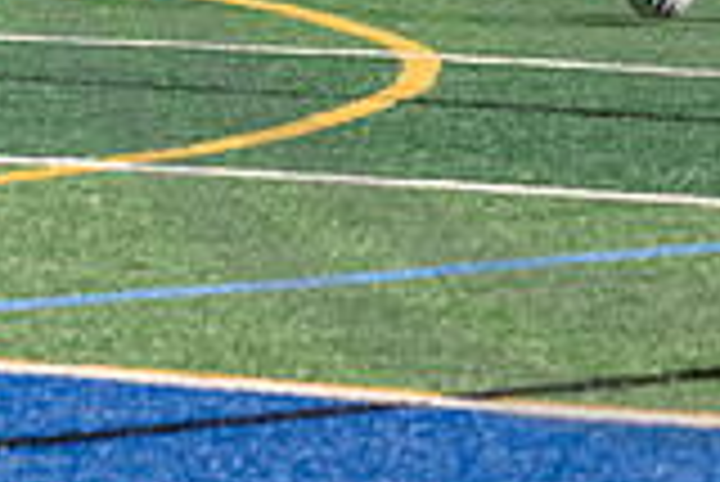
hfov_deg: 4.2
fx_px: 9629
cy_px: -153
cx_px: 1540
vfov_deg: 2.9
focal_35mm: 481
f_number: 3.5
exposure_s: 1/320
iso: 3200
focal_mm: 70
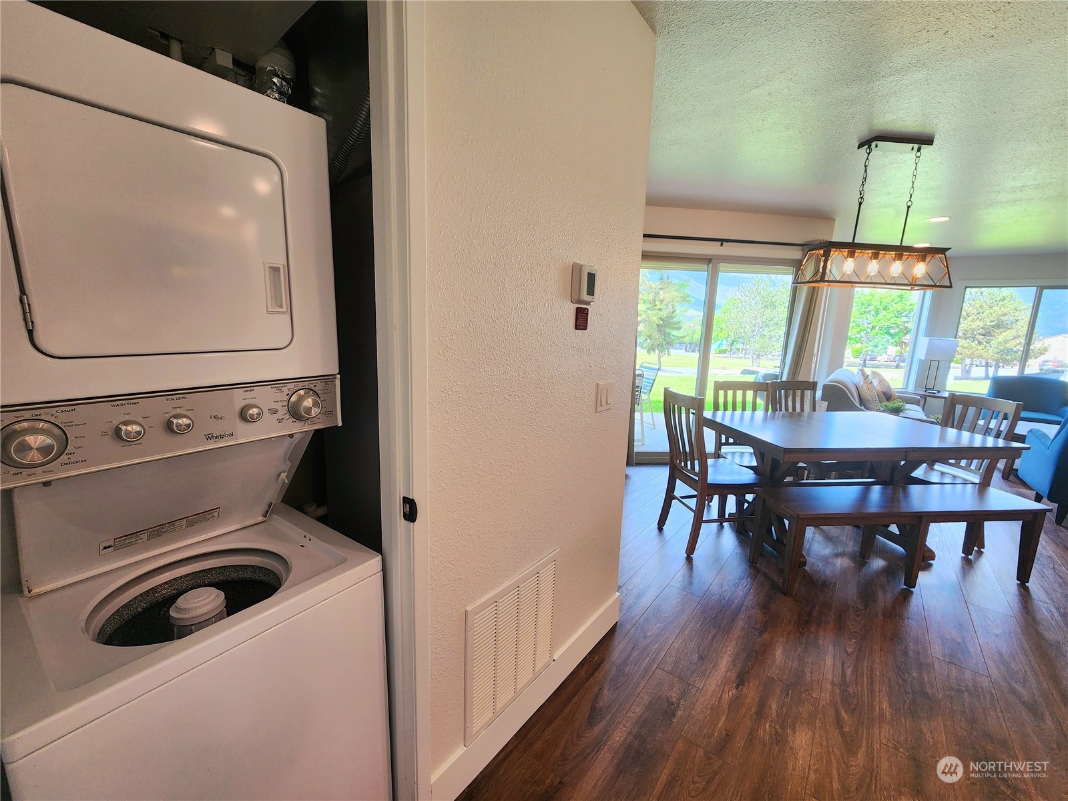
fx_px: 401
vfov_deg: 89.9
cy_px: 400
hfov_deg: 106.2
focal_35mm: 13
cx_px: 534
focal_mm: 2.2
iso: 100
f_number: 2.2
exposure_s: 1/60.2
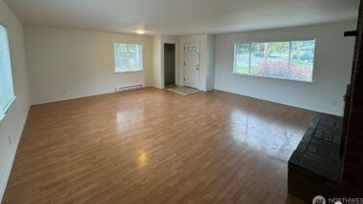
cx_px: 184
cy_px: 69
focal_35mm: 16
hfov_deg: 99.4
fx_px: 154
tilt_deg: -6.6
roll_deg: -0.5
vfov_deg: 65.3
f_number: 2.2
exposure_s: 1/120
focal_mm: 2.22
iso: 160
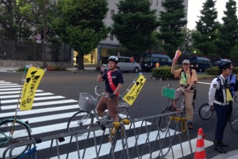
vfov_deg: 31.2
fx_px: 284
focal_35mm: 43
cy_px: 74
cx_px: 130
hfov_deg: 45.3
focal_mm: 4.13
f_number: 2.4
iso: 160
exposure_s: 1/20
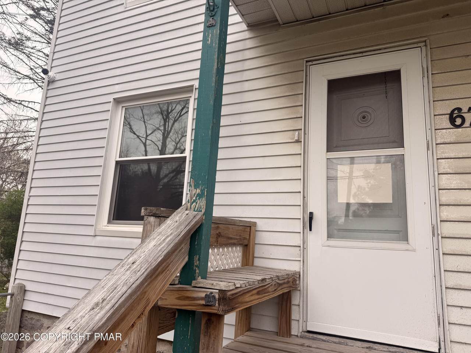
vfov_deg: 56.8
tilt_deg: +11.1
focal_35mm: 24
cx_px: 236
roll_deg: -3.0
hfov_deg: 71.6
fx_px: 327
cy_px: 176
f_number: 1.78
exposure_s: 1/491
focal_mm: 6.76
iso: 80
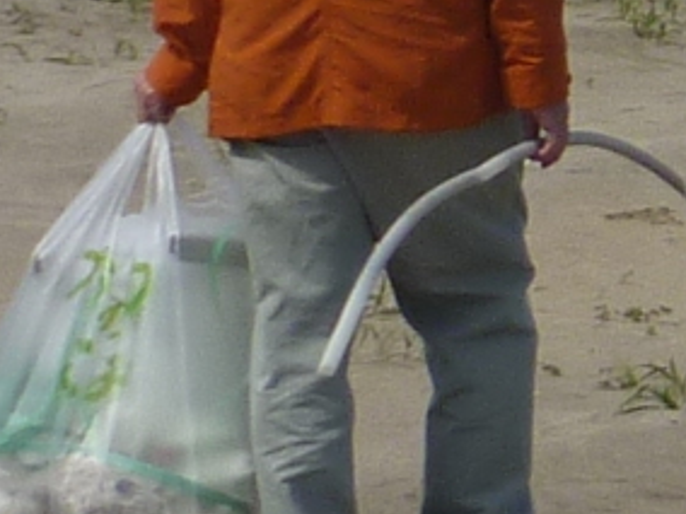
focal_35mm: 260
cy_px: -475
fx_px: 5153
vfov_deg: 5.6
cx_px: 2041
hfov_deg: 6.9
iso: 80
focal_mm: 4.9
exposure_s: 1/200
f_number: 10
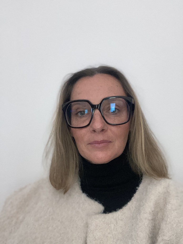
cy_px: 122
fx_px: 225
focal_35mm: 32
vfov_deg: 56.8
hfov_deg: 44.2
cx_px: 92
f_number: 2.2
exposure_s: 1/40
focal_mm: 2.87
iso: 500
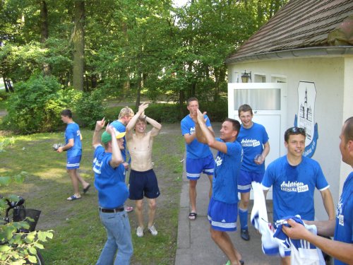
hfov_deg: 49.0
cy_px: 132
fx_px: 388
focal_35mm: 38
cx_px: 176
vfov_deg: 37.7
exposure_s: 1/80
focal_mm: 6.2
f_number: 2.7
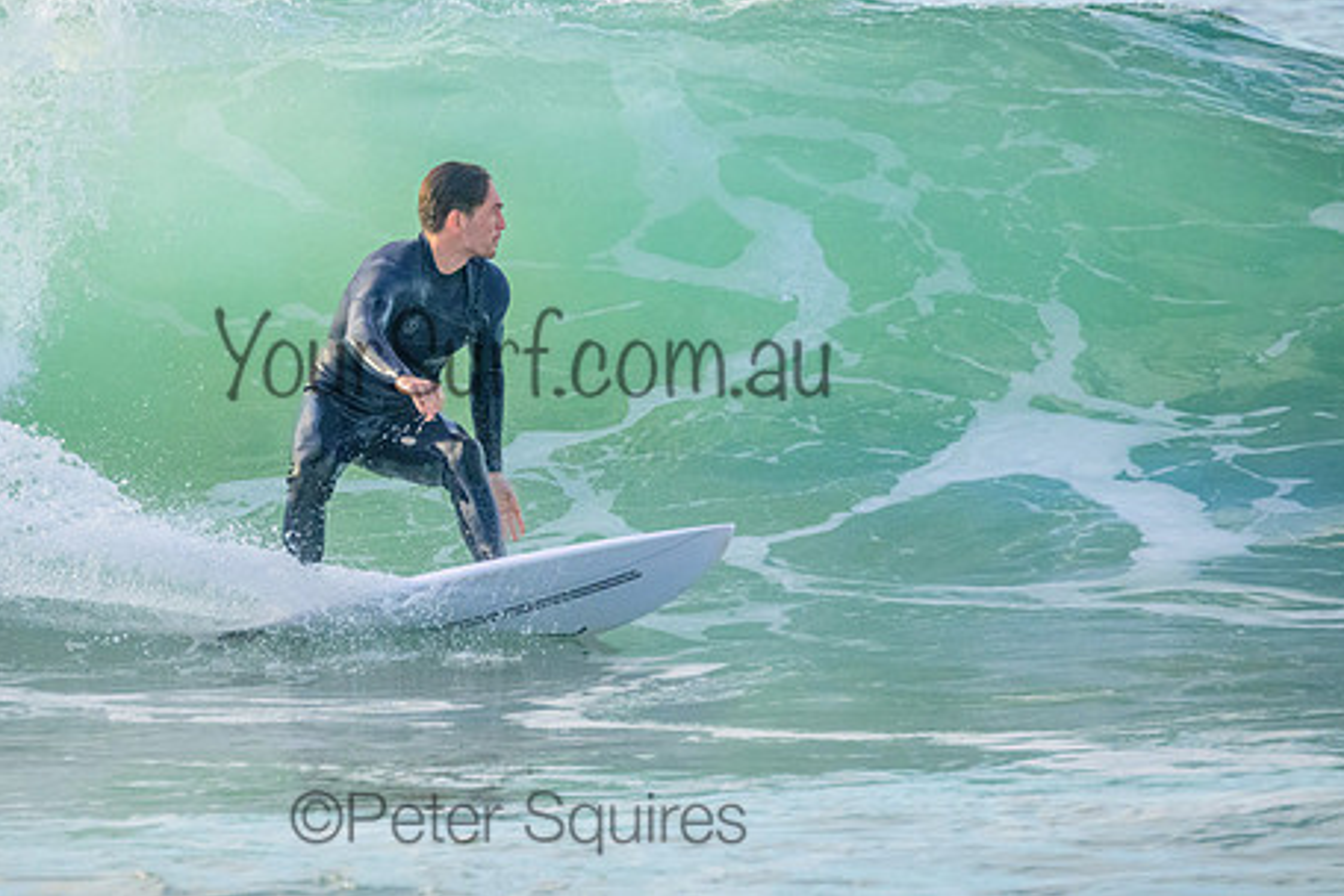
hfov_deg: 2.5
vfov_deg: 1.7
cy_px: 329
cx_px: 519
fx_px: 30872
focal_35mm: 827
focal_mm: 650
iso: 6400
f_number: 11
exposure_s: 1/2000
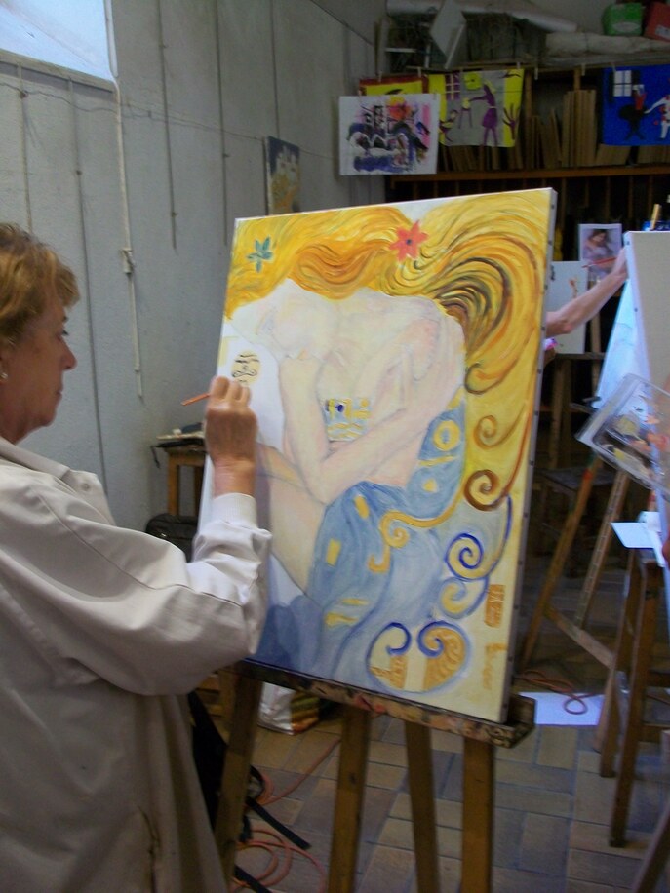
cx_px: 335
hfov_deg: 44.2
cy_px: 446
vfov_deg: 56.8
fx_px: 826
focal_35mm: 32
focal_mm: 5.7
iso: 160
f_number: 2.8
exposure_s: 1/20
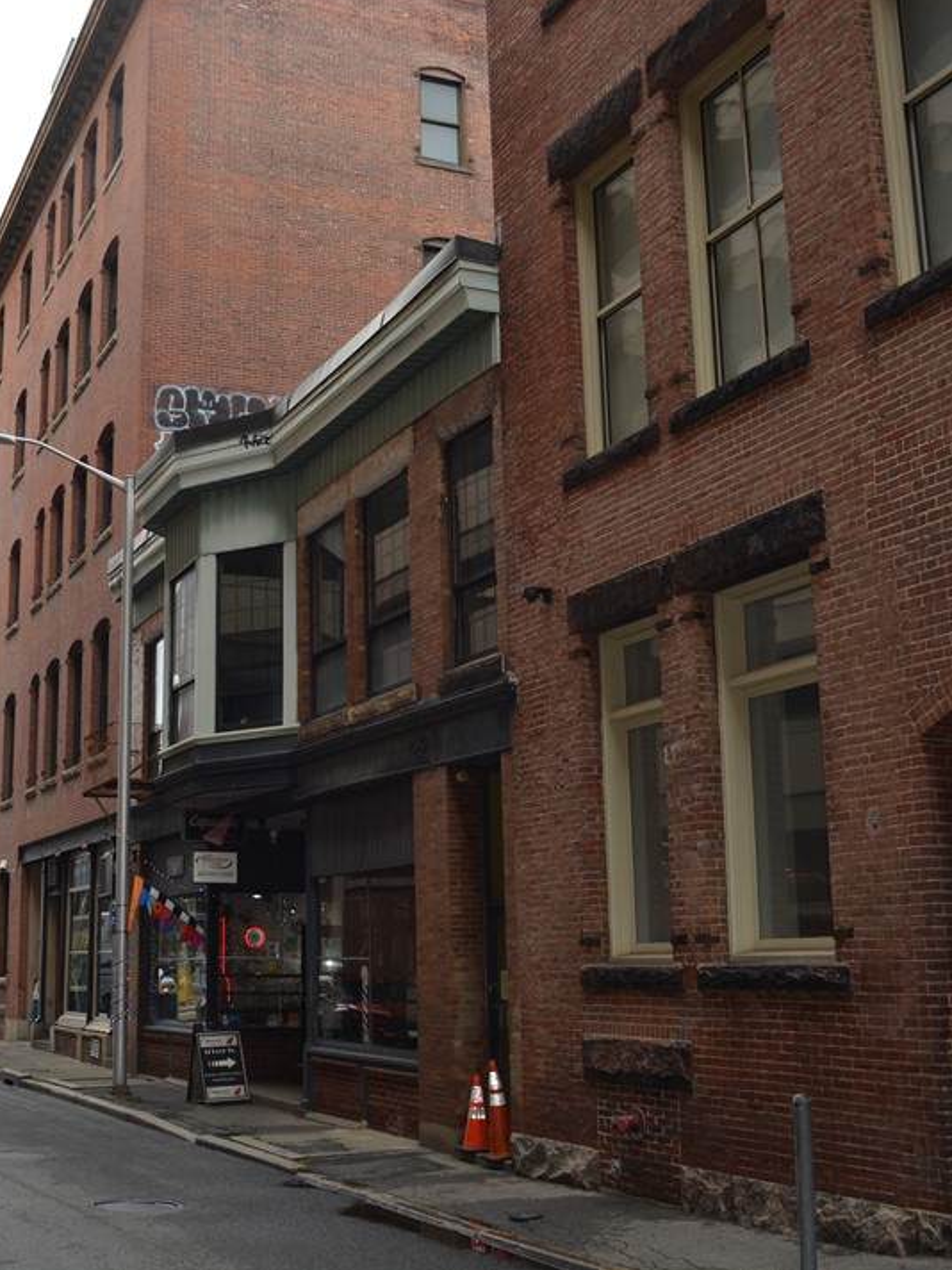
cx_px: 267
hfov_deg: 32.4
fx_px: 1613
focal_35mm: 44
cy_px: 630
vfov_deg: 42.9
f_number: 5.6
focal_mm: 20
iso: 110
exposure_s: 1/125
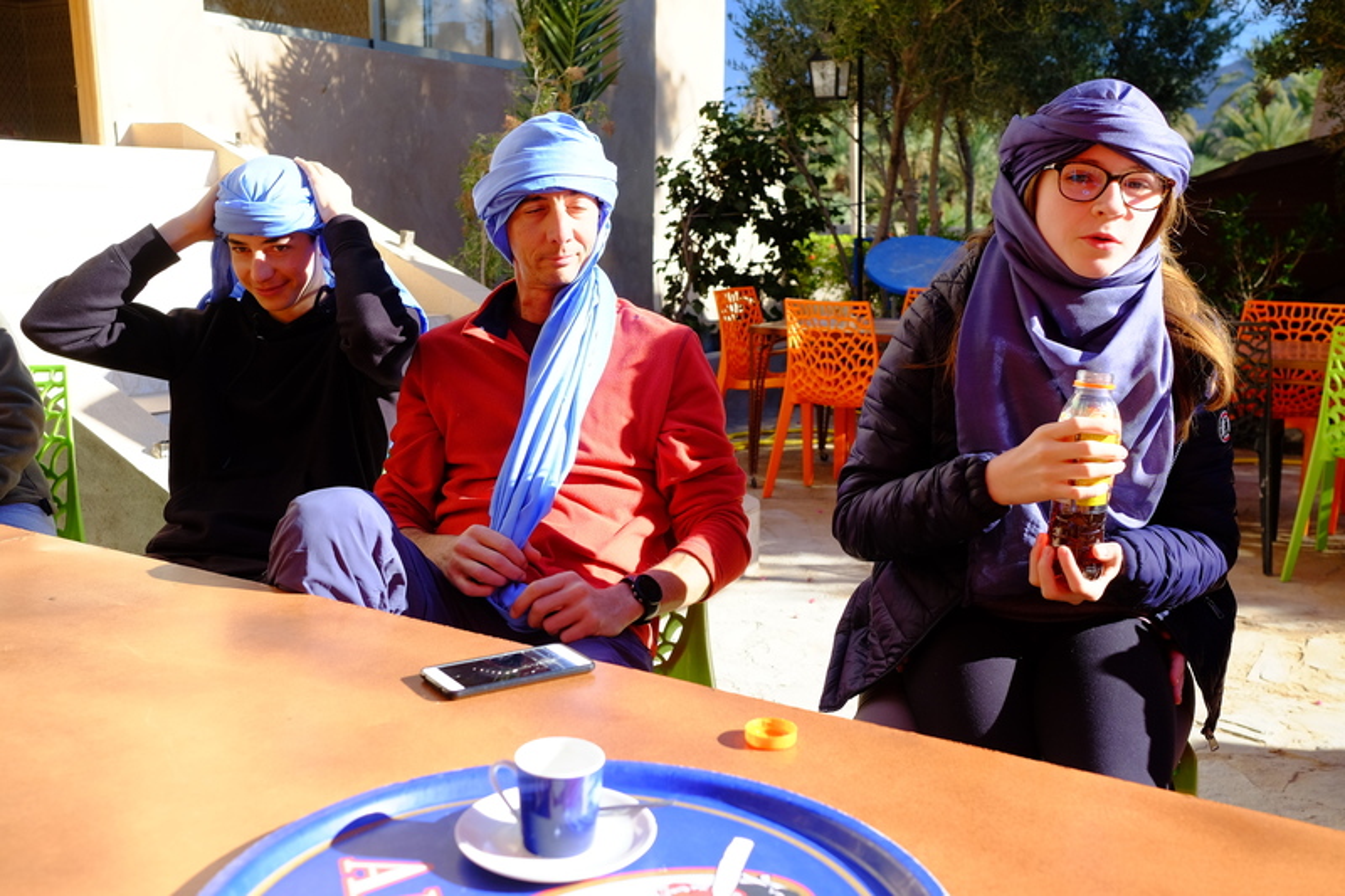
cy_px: 448
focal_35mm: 35
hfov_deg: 54.4
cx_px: 672
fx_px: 1307
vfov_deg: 37.8
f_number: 4
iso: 400
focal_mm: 23
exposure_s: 1/300
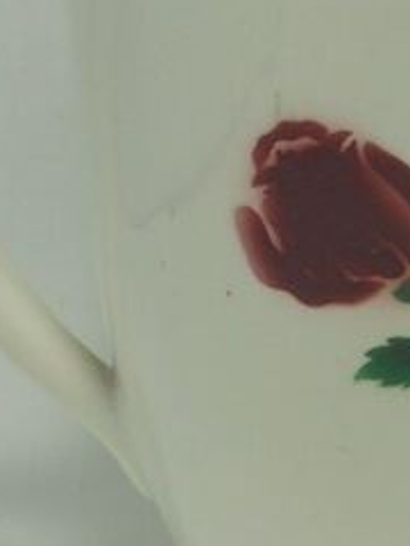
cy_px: 174
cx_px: 411
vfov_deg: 13.9
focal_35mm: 142
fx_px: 2241
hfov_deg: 10.4
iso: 100
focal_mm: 6.9
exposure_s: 1/100
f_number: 4.2
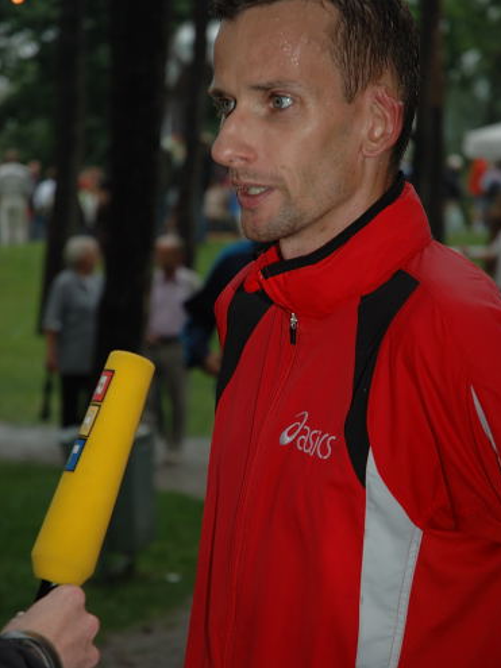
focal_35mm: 115
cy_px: 316
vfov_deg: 17.1
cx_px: 252
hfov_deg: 12.9
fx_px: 2220
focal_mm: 70
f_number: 4.5
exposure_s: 1/60
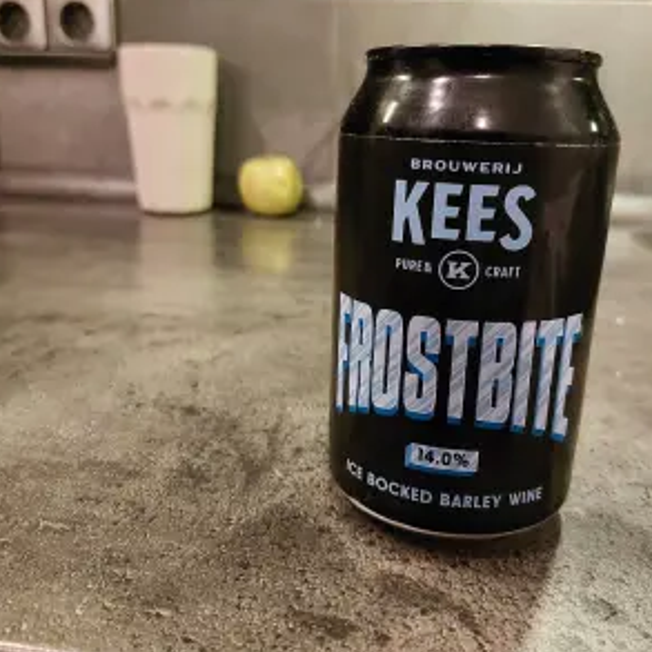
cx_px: 327
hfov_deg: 55.6
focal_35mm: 29
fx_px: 618
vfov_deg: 55.6
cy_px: 309
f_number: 1.8
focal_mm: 5.23
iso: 1000
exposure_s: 1/25
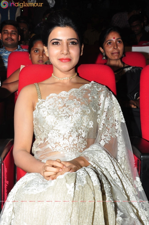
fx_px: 355
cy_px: 112
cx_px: 74
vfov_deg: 35.1
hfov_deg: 23.7
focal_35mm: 57
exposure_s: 1/125
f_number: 11
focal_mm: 38
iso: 400
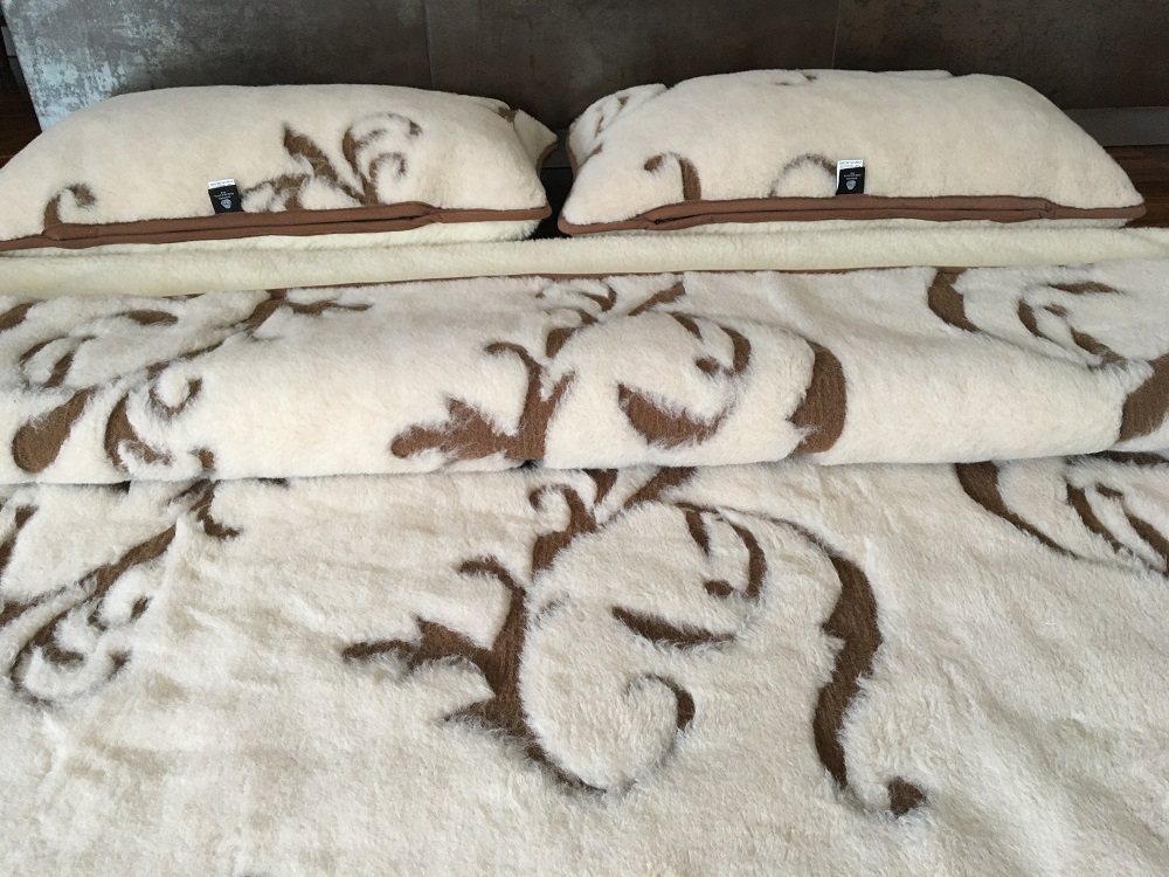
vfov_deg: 48.2
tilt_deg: -35.0
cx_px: 584
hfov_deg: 61.7
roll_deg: +1.7
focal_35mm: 29
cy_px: 438
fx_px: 979
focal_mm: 4.15
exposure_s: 1/33
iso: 160
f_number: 2.2
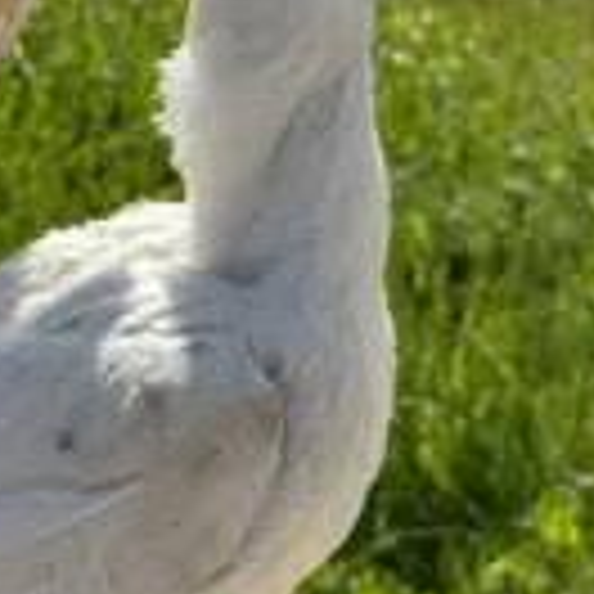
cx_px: 27
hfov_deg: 13.4
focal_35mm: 129
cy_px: -50
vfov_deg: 13.3
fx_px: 2504
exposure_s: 1/4310
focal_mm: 6.76
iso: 64
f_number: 1.78
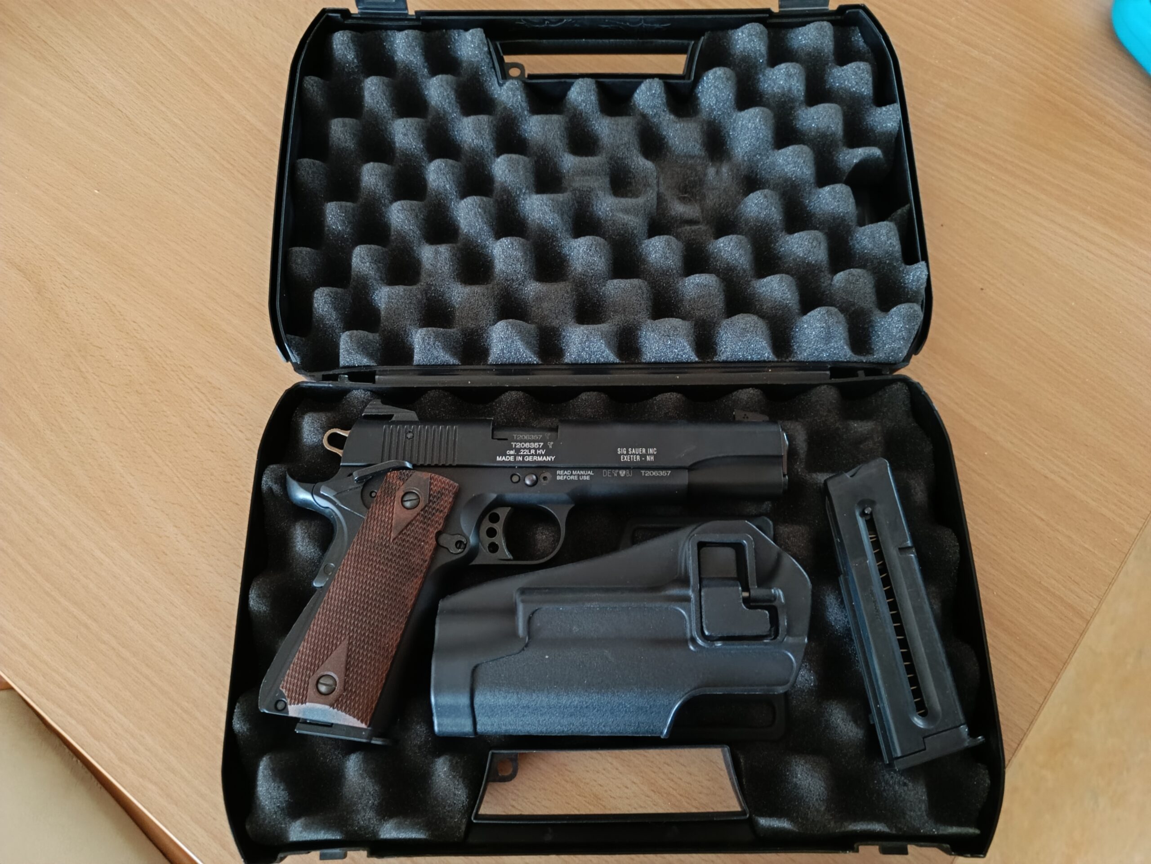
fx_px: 798
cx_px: 576
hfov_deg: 71.6
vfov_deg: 56.8
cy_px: 432
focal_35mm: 24
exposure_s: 1/25
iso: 1724
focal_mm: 5.59
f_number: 1.88
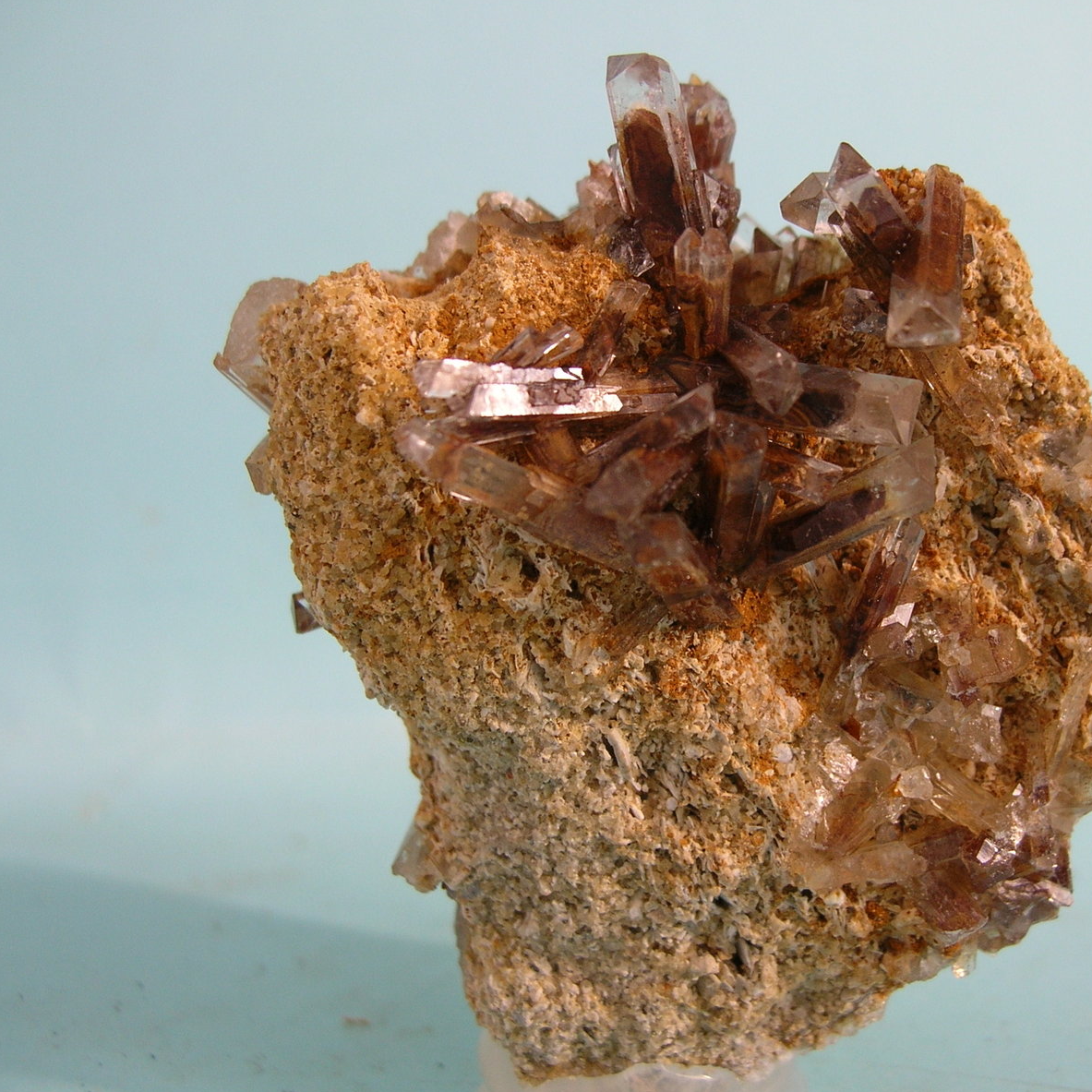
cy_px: 549
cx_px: 720
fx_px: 1535
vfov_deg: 39.2
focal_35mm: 43
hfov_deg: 38.8
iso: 50
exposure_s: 1/87.4
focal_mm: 6
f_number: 2.7
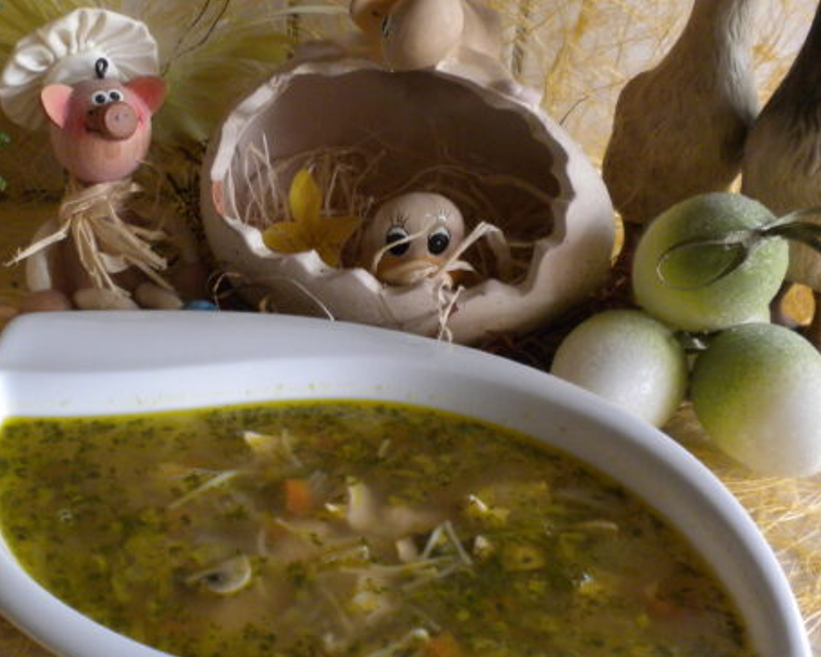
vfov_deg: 25.0
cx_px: 265
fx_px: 1482
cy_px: 361
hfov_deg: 30.7
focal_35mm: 61
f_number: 3.5
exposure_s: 1/60
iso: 286
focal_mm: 6.6
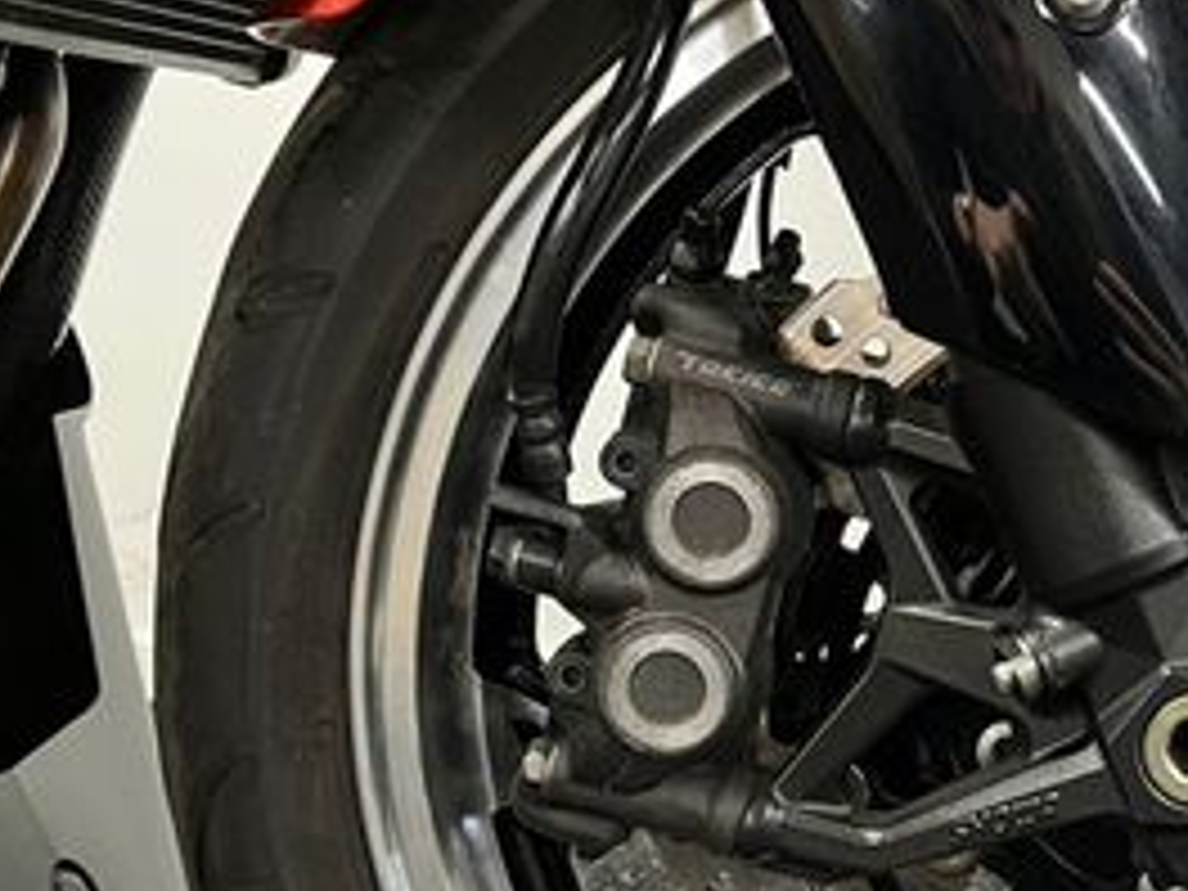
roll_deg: -1.8
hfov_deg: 29.1
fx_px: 2162
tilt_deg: -14.8
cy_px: 616
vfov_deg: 23.2
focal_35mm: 63
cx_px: 1130
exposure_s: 1/33
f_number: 1.6
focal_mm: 5.1
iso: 400
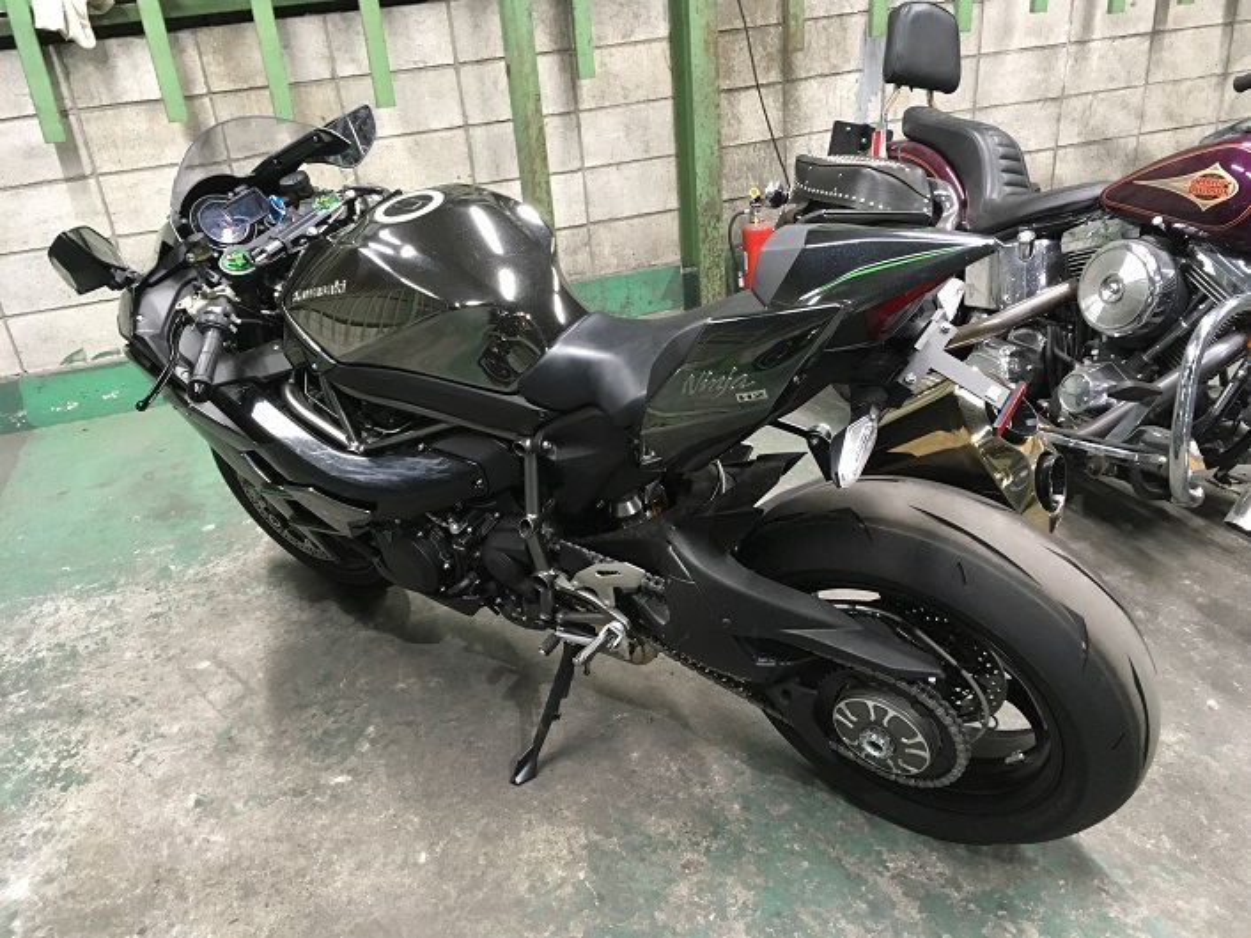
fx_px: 1048
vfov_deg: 48.2
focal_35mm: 29
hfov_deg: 61.7
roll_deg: +6.0
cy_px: 469
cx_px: 626
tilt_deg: -28.8
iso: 200
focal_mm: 4.15
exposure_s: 1/17
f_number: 2.2
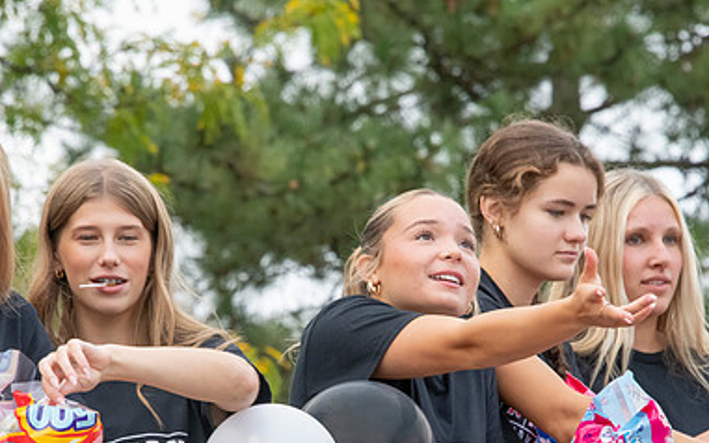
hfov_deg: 5.4
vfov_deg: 3.4
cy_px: 355
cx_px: 326
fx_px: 7496
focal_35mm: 388
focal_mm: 250
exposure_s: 1/320
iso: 3200
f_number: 11
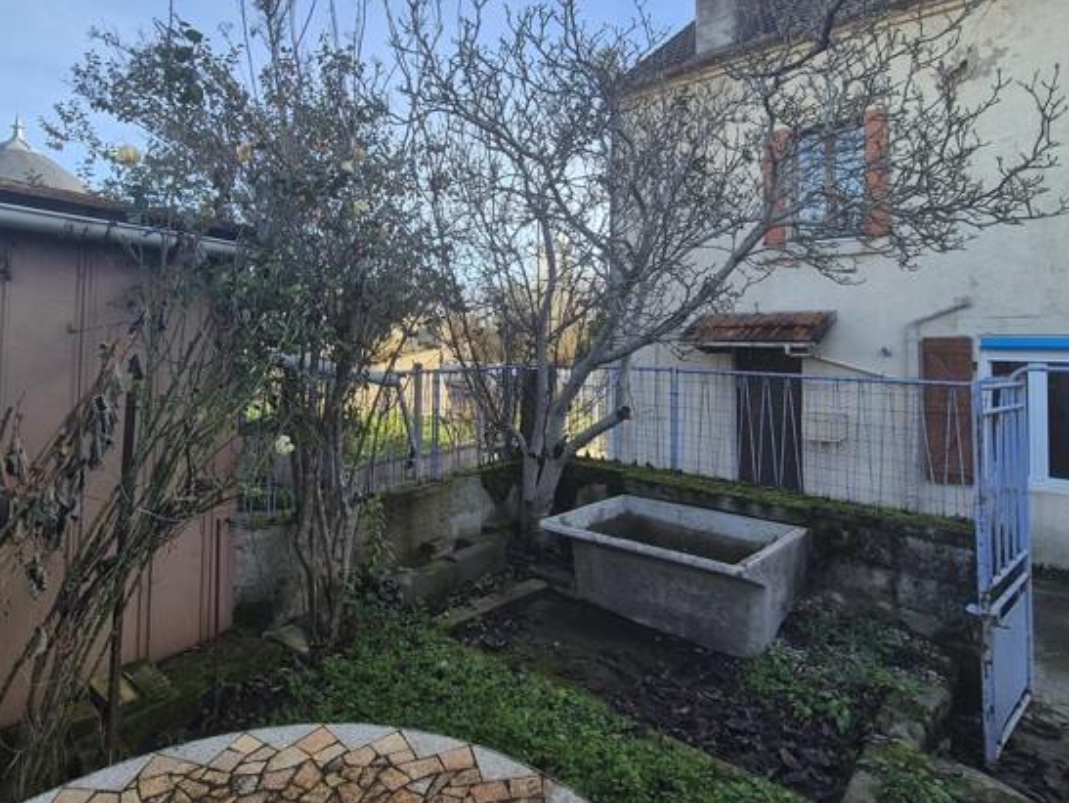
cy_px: 320
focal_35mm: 19
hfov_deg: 84.4
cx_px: 481
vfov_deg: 68.1
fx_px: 587
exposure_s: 1/720
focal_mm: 2.2
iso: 50
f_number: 2.2
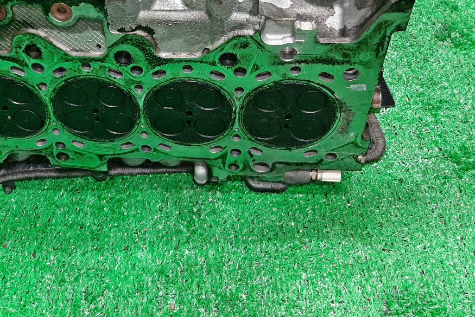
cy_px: 111
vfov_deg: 34.8
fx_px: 501
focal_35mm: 38
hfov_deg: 49.6
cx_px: 147
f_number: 1.7
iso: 170
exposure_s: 1/50
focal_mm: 3.93
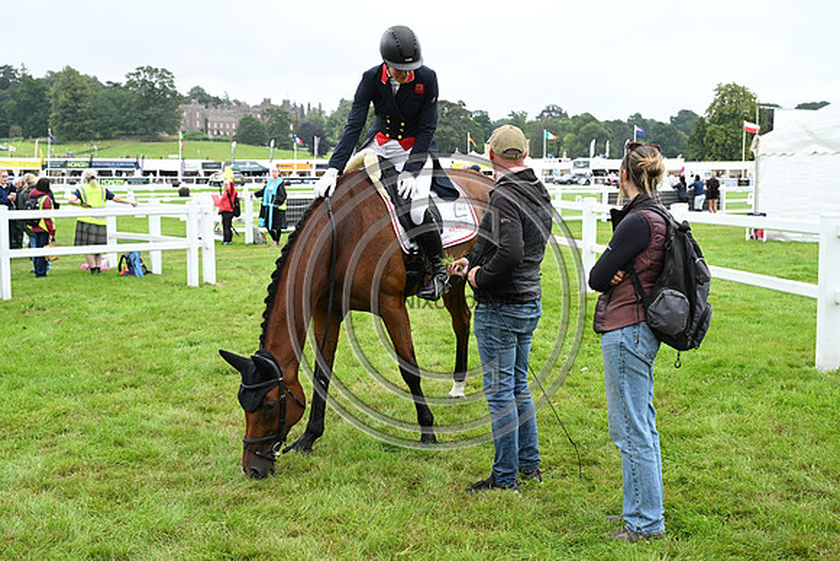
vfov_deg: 29.9
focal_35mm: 45
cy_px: 280
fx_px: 1050
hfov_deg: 43.6
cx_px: 420
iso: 3200
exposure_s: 1/1250
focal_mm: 45
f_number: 5.6
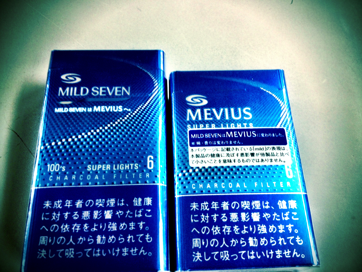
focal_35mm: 35
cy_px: 136
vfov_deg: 40.7
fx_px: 366
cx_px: 181
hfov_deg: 52.6
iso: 64
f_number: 2.4
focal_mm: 4.28
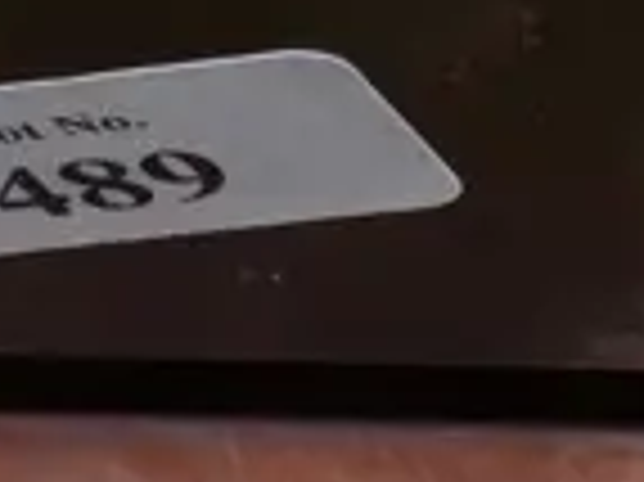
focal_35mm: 358
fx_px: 6655
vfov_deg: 4.0
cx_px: 1036
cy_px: -975
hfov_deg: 5.5
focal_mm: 25
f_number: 5.3
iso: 800
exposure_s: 1/60
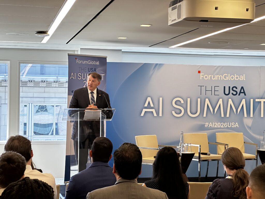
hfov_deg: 25.3
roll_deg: -1.1
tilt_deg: +1.0
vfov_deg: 19.1
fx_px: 589
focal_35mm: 77
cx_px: 132
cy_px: 100
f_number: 2.8
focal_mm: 9
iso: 160
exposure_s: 1/100
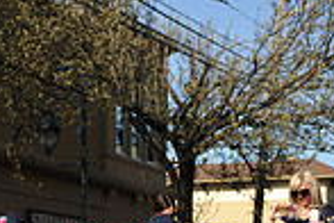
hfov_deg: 14.8
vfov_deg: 9.5
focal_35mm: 138
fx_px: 1280
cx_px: 61
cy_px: 400
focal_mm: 35
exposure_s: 1/6400
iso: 400
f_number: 2.8
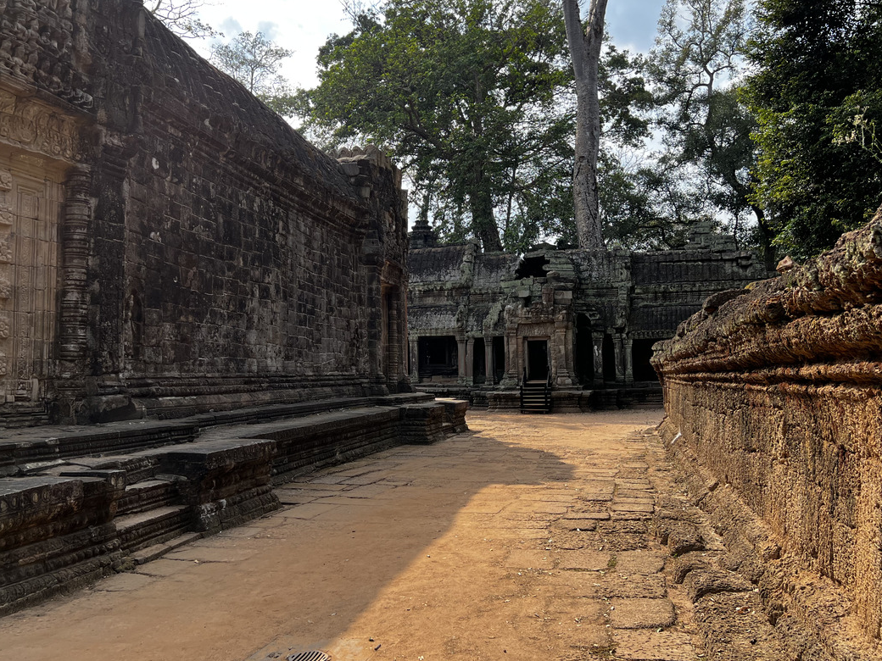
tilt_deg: +3.0
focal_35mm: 30
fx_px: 764
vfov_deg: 46.8
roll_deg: +0.8
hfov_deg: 60.0
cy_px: 325
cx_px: 437
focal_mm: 5.7
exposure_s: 1/1597
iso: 50
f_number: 1.5
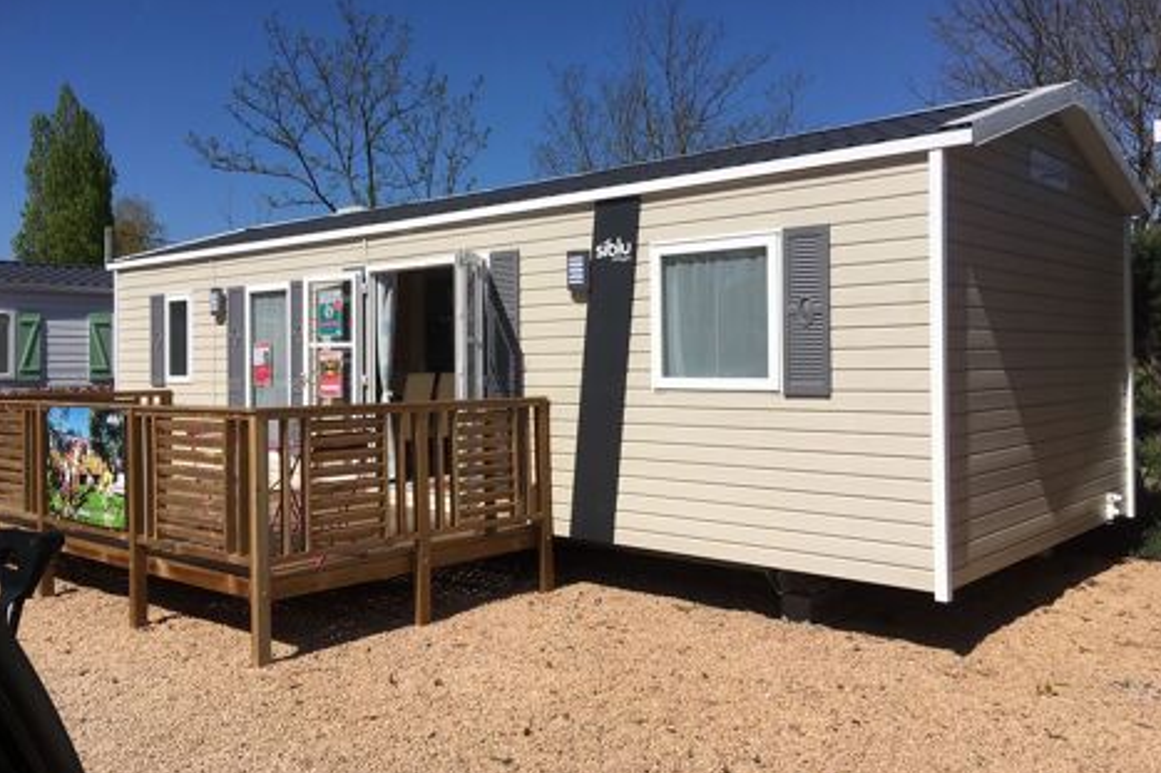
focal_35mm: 31
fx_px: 999
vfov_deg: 42.2
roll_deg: +0.4
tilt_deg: +0.9
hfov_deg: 60.3
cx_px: 567
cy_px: 343
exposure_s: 1/3344
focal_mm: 4.15
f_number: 2.2
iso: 25
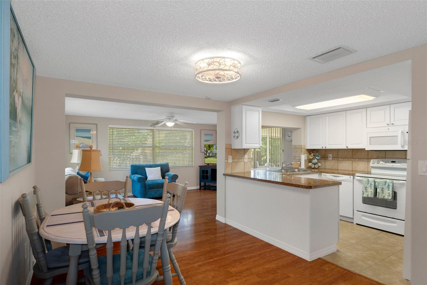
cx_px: 214
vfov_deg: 63.2
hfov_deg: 85.4
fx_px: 231
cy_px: 142
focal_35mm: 20
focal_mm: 13
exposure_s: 1
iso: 320
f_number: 8
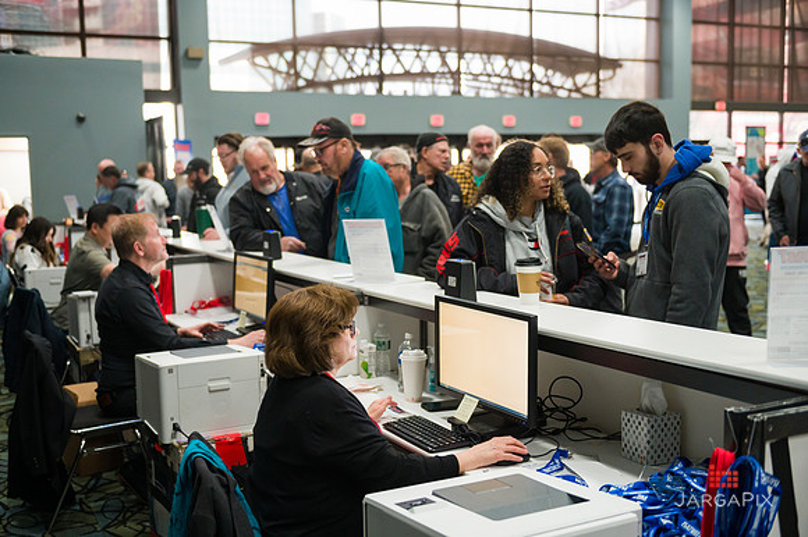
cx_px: 404
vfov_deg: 33.4
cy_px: 268
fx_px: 897
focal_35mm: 40
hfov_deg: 48.5
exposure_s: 1/200
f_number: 3.2
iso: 3200
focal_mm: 40
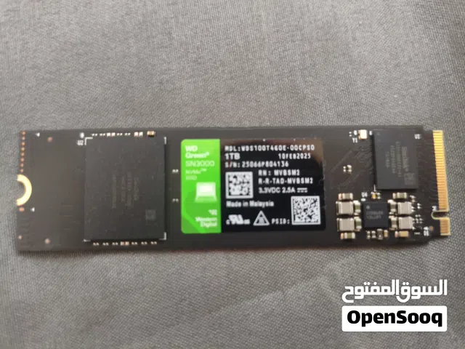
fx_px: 349
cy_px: 174
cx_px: 232
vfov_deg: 53.1
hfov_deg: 67.3
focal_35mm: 26
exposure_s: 1/25
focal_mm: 4.94
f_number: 1.5
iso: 1250
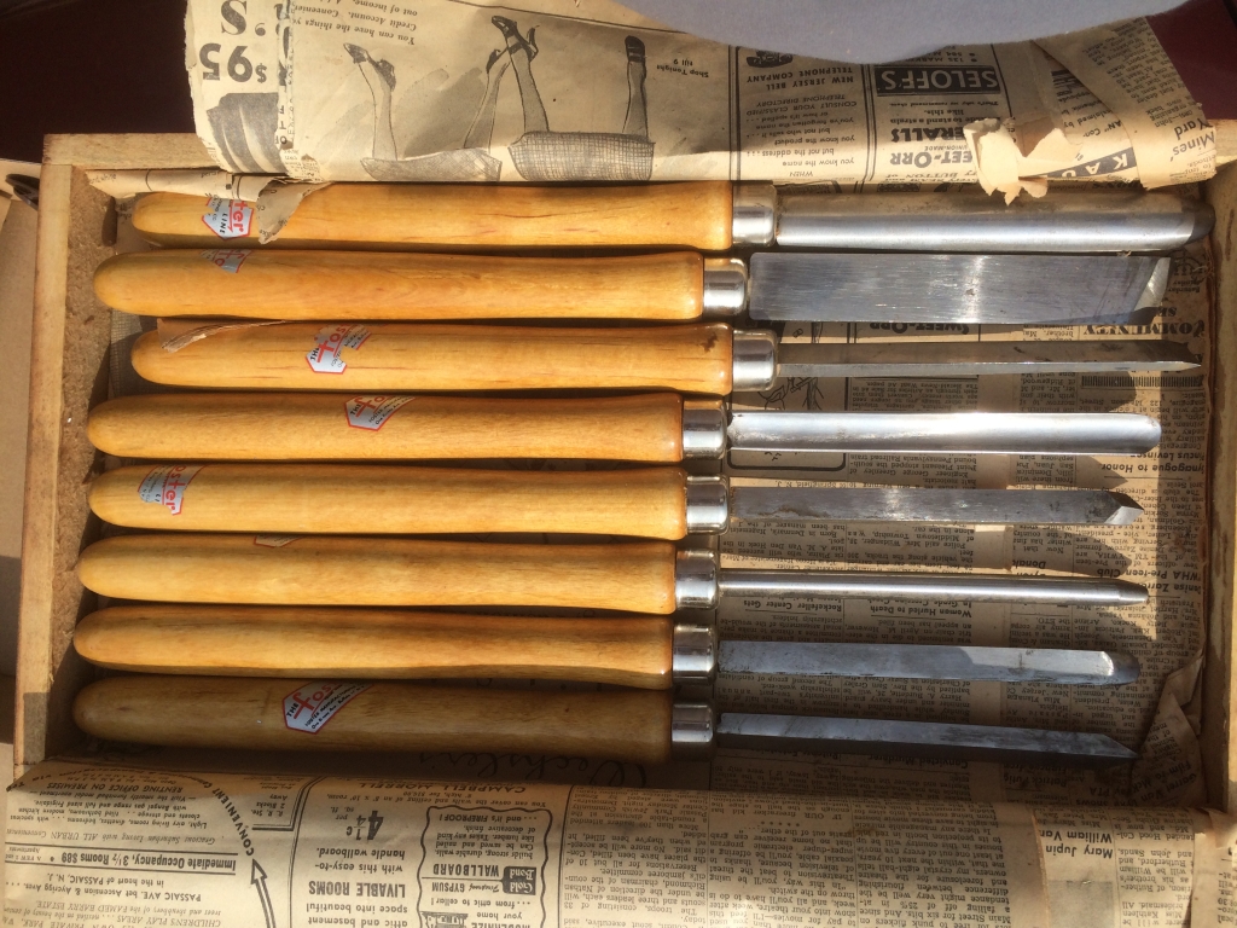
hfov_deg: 60.0
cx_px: 618
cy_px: 464
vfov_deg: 46.8
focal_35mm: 30
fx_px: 1072
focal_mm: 4.12
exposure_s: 1/3731
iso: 40
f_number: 2.2
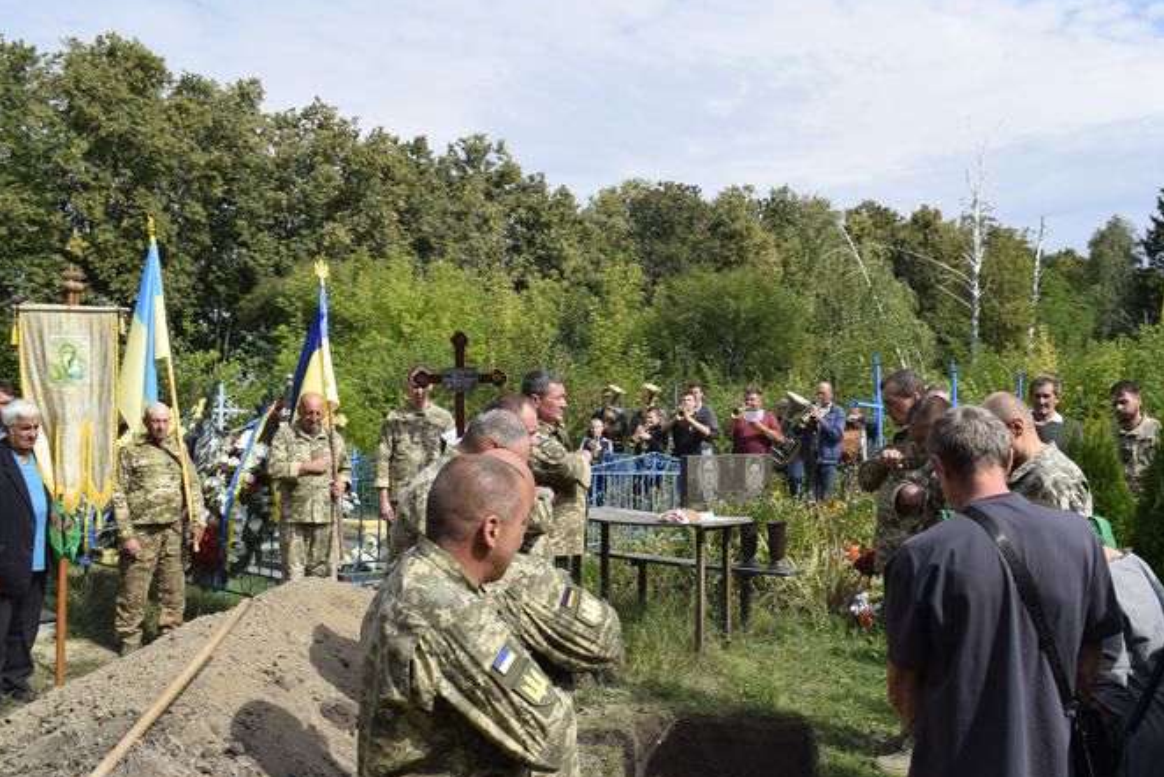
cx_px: 617
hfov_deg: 55.7
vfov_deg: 38.9
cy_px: 398
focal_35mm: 34
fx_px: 1100
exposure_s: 1/400
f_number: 10
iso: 200
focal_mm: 20
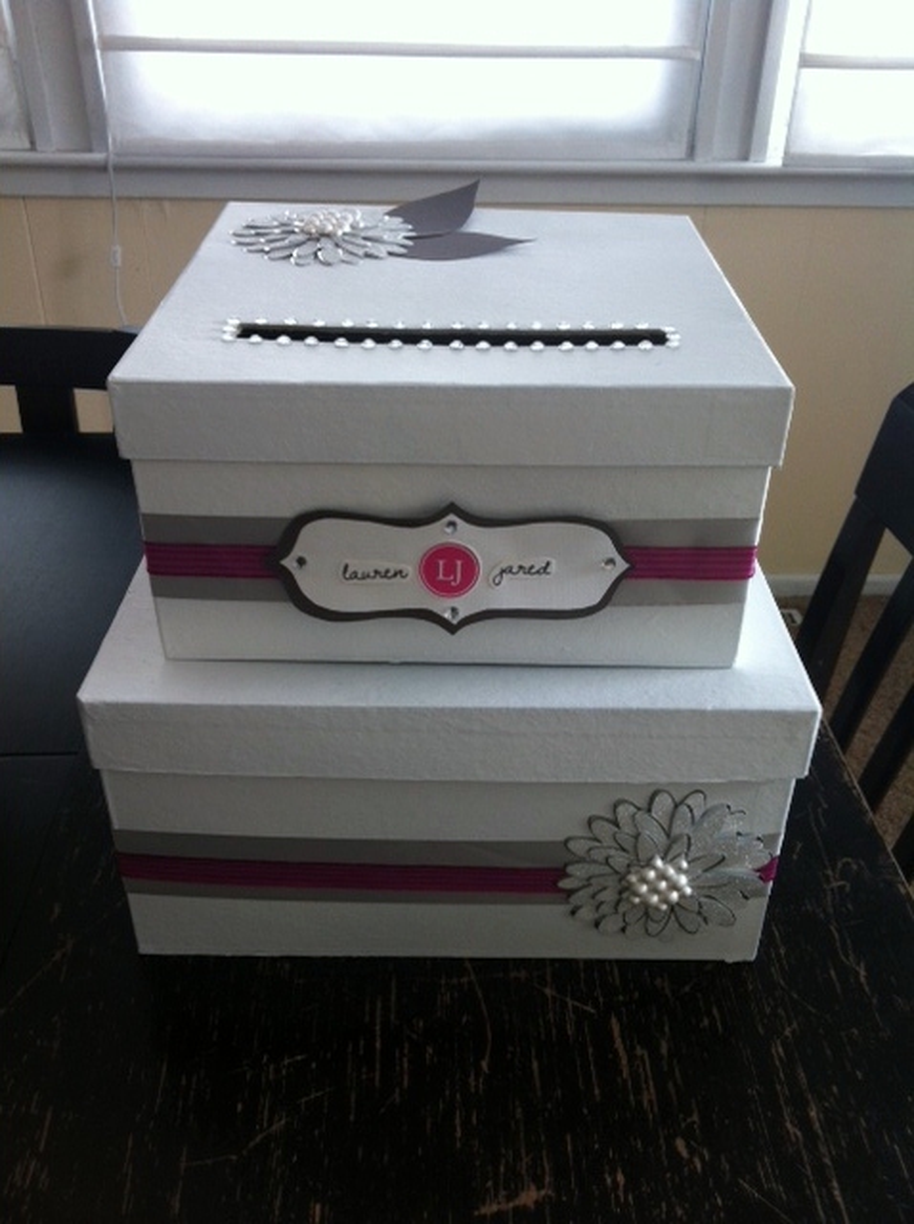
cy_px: 612
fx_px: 1235
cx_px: 457
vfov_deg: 52.7
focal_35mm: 35
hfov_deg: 40.6
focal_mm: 3.85
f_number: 2.8
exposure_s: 1/40
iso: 80
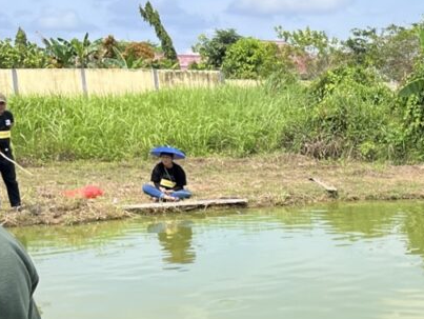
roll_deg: +1.8
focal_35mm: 66
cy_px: 283
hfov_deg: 25.8
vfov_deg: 21.8
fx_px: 809
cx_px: 529
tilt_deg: -12.1
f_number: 1.6
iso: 50
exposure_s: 1/2137
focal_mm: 5.1
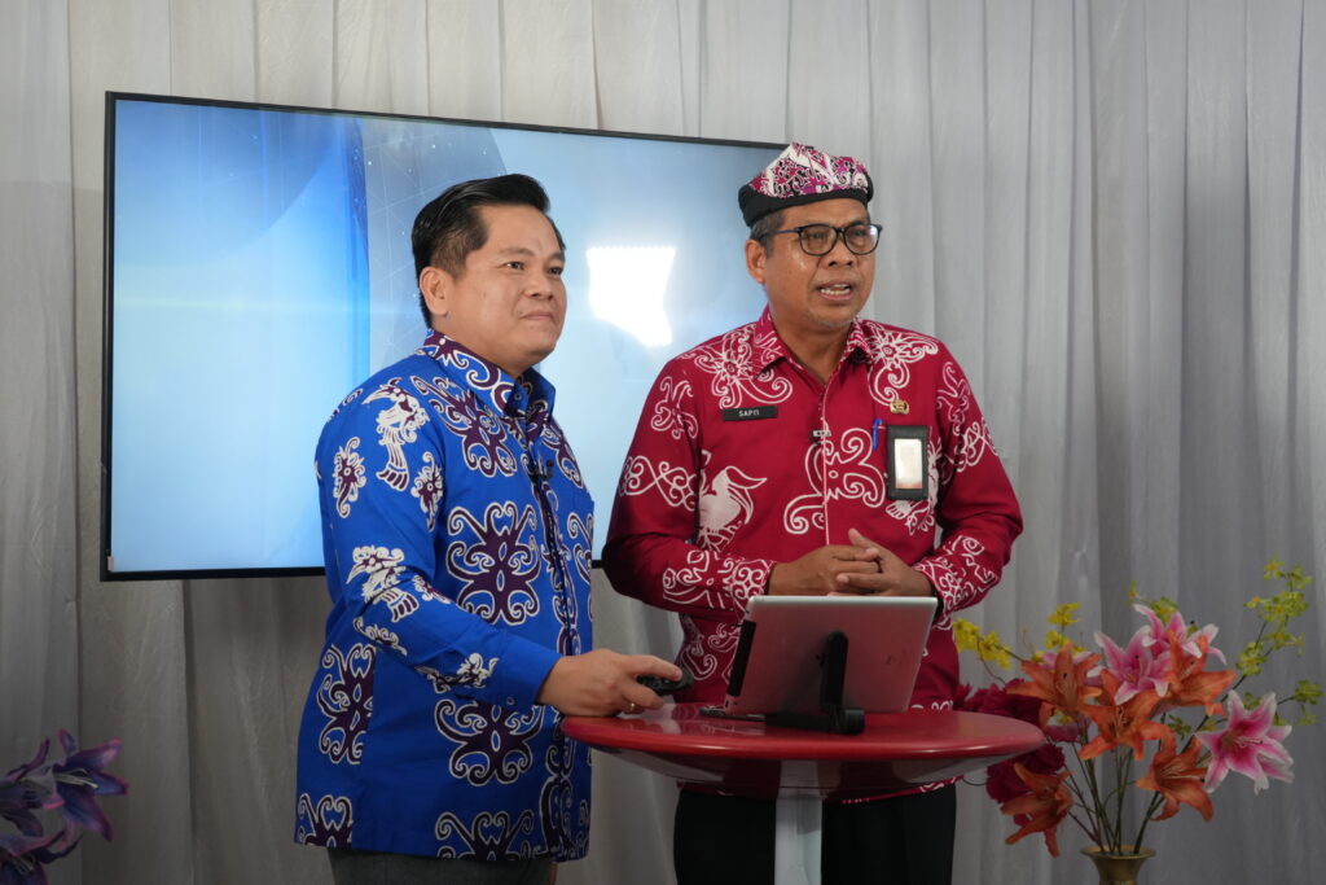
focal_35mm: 61
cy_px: 442
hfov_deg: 32.9
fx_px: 2247
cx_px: 663
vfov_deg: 22.3
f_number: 5
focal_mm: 61
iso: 3200
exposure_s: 1/200
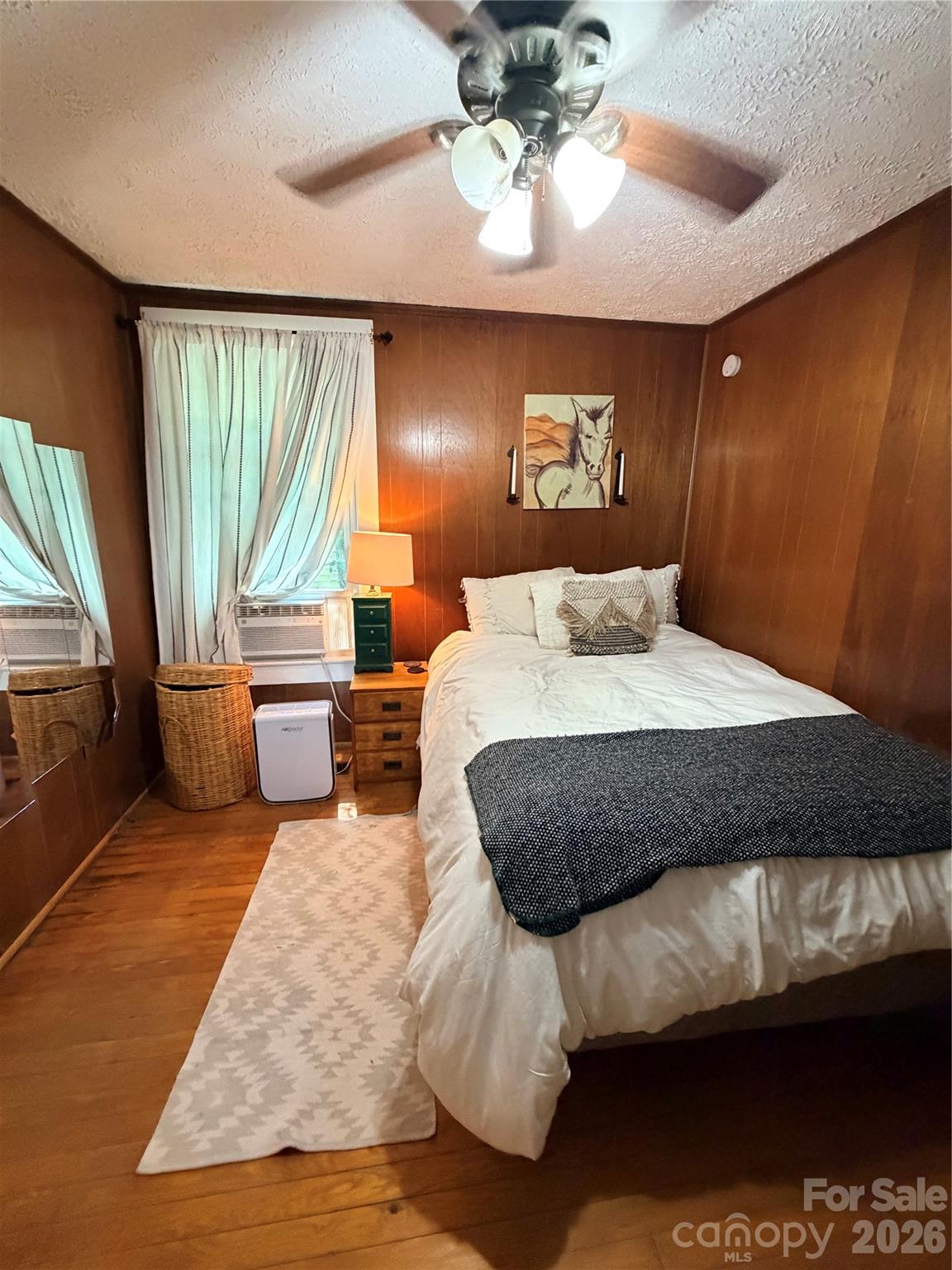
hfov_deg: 85.7
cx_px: 476
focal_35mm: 14
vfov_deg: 102.1
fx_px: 513
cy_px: 635
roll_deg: -1.4
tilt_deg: -13.1
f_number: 2.2
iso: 640
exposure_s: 1/60
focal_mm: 2.22
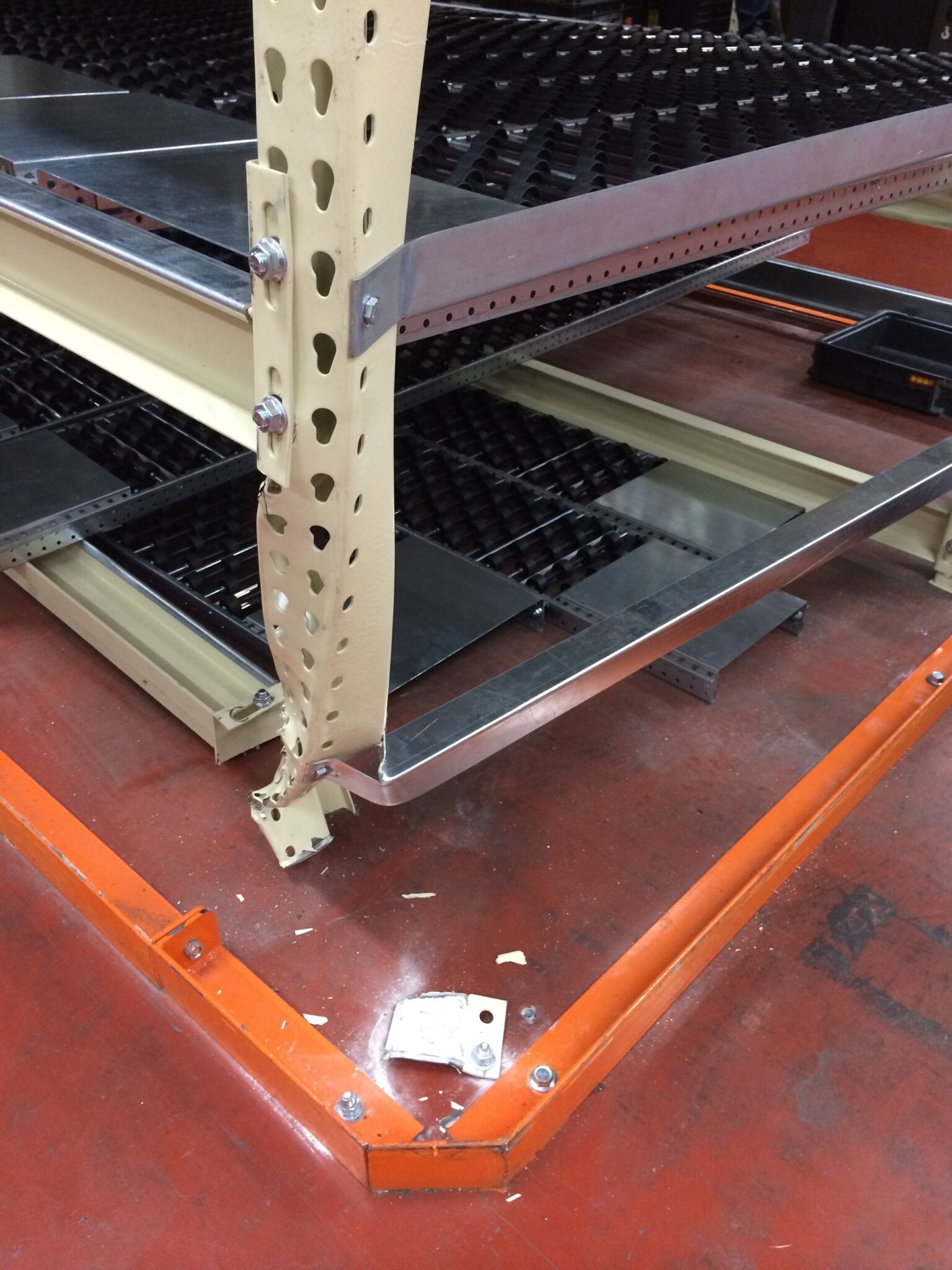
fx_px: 1100
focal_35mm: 30
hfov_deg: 46.8
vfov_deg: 60.0
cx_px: 476
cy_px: 635
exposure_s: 1/24
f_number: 2.2
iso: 320
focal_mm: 4.12
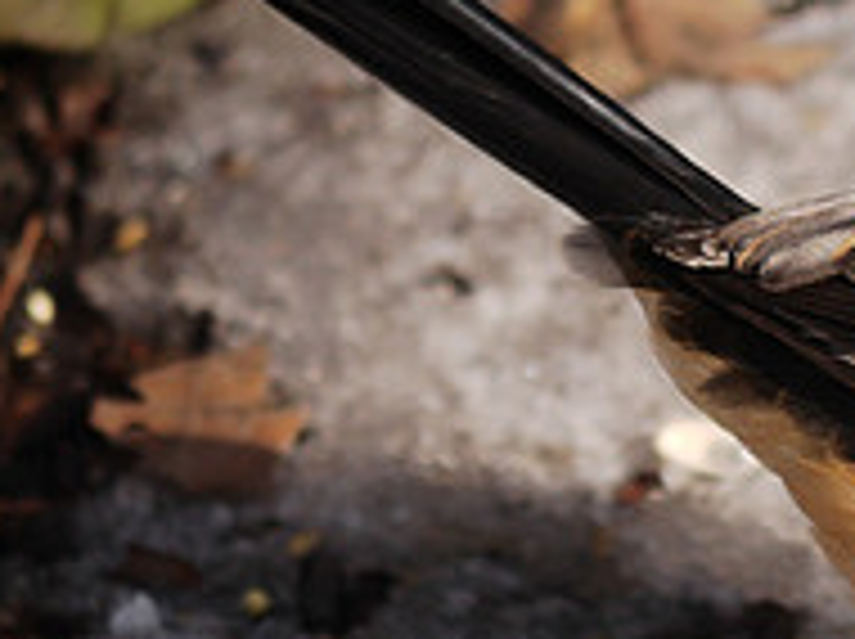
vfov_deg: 0.8
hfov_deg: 1.1
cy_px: 425
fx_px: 45193
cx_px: 1148
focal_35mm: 1832
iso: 100
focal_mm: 300
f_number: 5.6
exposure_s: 1/400
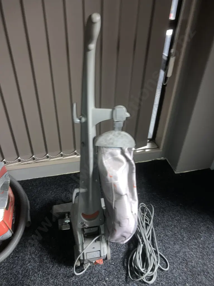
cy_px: 143
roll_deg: -2.7
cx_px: 107
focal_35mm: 28
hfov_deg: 49.7
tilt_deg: -37.8
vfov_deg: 63.4
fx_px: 231
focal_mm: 3.99
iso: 125
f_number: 1.8
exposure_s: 1/4
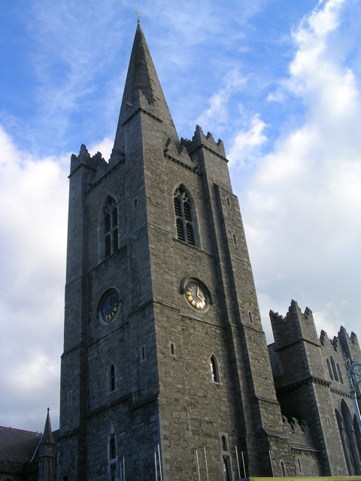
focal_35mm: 38
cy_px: 240
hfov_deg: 37.7
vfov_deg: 49.0
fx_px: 528
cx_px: 180
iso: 50
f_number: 5.6
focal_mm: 5.8
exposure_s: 1/141
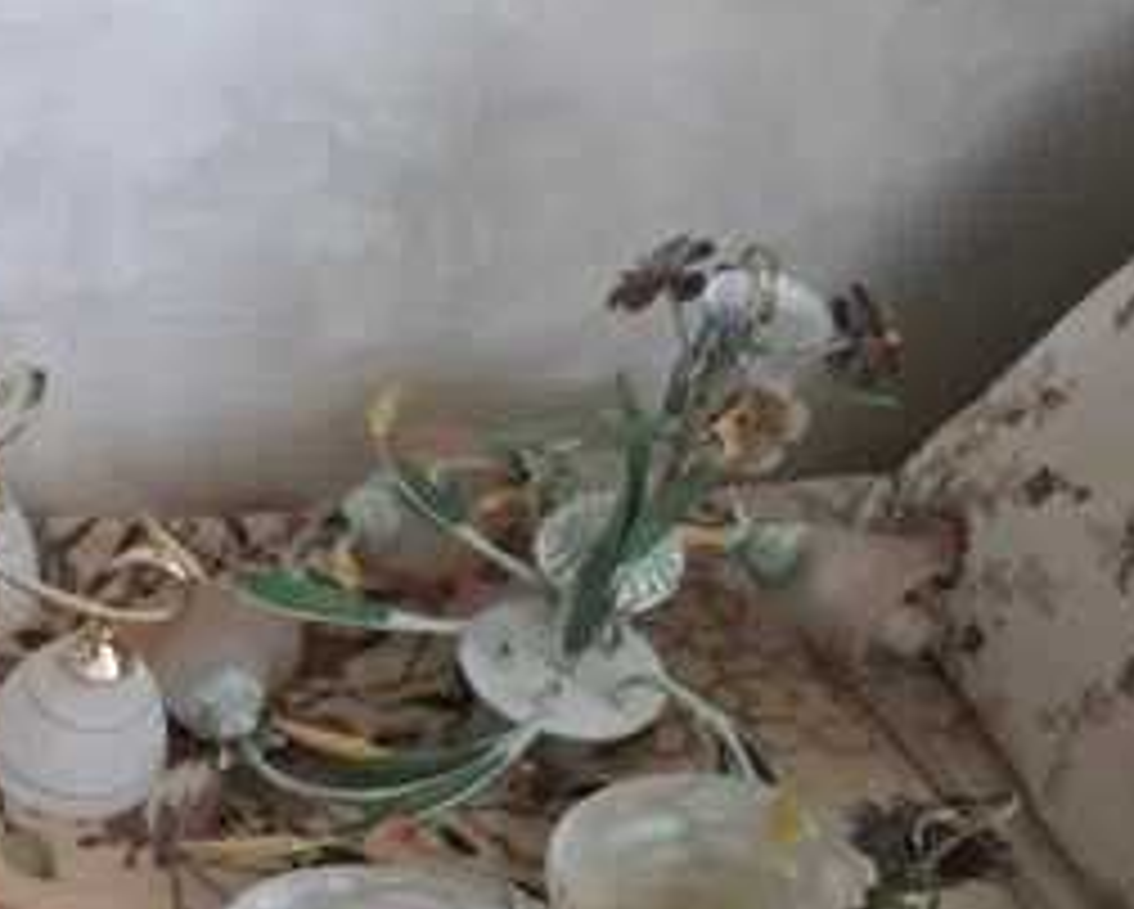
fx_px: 1915
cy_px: 986
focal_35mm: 57
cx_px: -284
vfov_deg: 24.9
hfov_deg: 28.1
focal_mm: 5.54
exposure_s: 1/25
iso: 400
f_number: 1.8
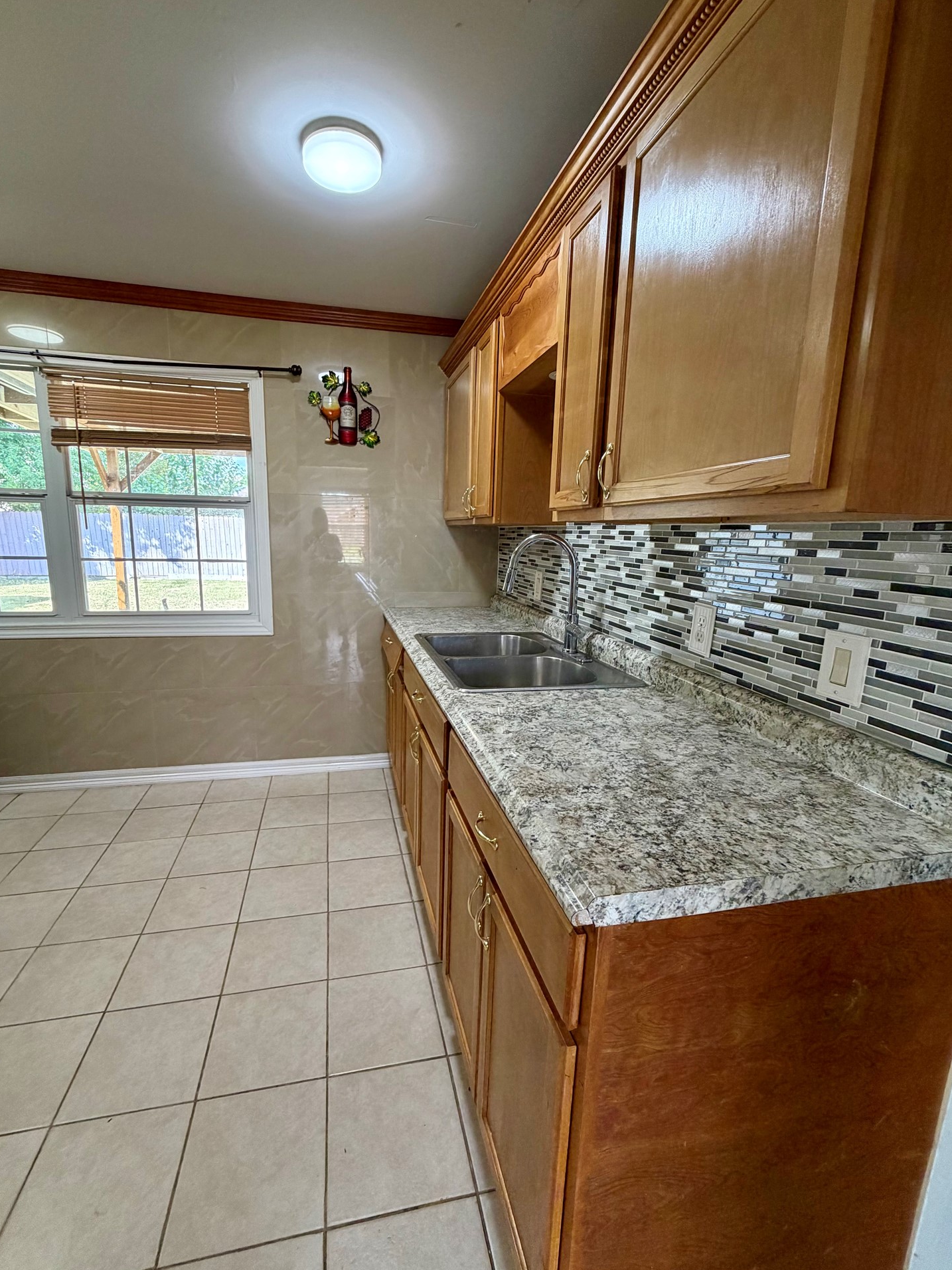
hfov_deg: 81.7
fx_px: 550
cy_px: 637
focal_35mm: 15
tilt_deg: -10.3
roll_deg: -1.5
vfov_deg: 98.2
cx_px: 450
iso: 160
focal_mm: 2.22
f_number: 2.2
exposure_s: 1/60
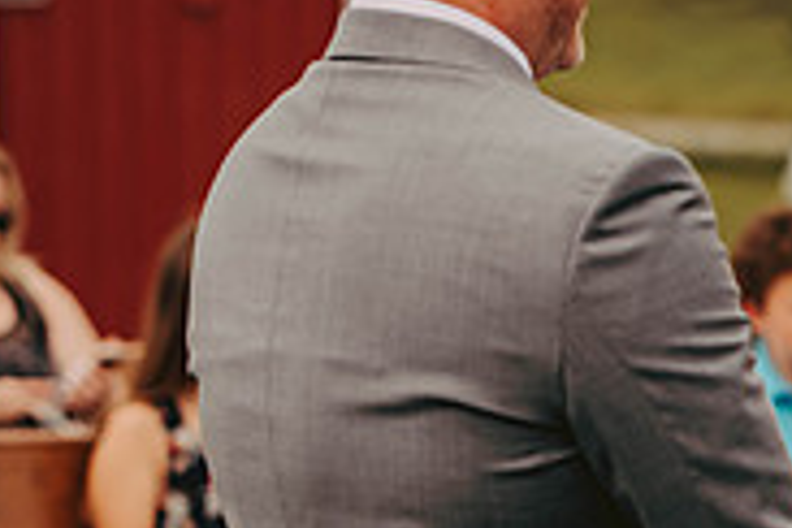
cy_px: 275
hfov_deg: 7.2
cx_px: 814
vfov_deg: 4.8
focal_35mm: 285
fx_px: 6270
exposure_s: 1/2000
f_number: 2.8
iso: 200
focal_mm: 90
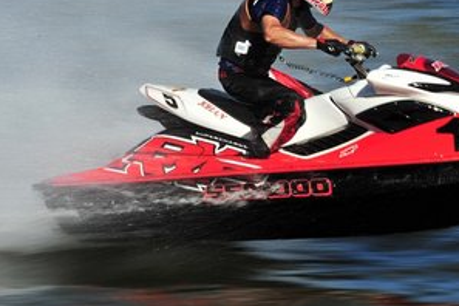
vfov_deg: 4.5
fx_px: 3863
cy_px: 111
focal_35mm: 303
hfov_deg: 6.8
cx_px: 297
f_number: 22
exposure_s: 1/100
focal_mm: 200
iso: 200
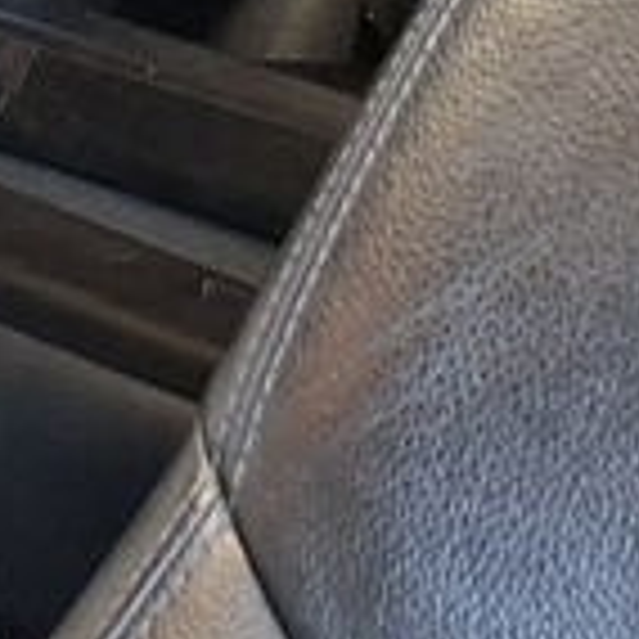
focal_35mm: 206
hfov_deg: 8.5
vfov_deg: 6.9
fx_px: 4302
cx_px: 194
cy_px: -1768
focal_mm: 5.54
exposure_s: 1/33
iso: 320
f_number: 1.8
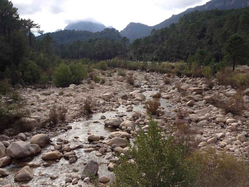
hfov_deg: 52.6
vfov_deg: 40.7
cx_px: 124
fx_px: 252
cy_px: 94
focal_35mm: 35
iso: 64
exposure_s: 1/935
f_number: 2.4
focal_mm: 4.28
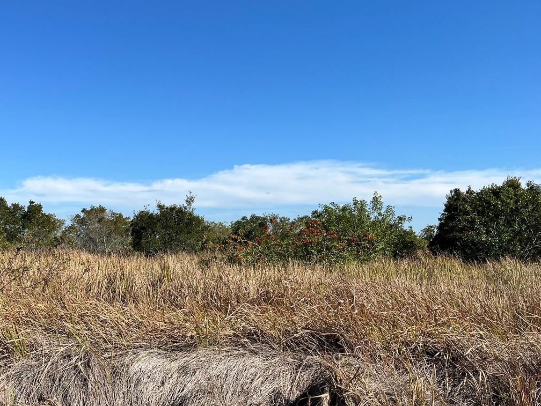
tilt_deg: -1.2
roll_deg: -0.1
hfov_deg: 50.4
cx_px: 177
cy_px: 271
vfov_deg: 39.2
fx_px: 563
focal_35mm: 36
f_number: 1.6
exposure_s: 1/4016
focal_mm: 5.1
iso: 50
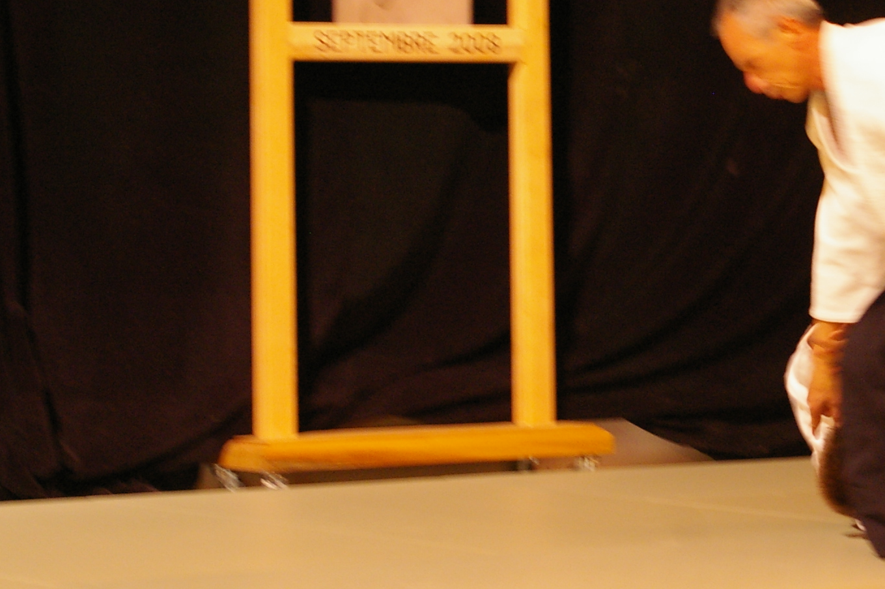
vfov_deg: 8.2
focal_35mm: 166
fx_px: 4078
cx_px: 760
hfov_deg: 12.3
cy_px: 121
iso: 800
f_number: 5.6
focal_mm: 50
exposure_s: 1/10
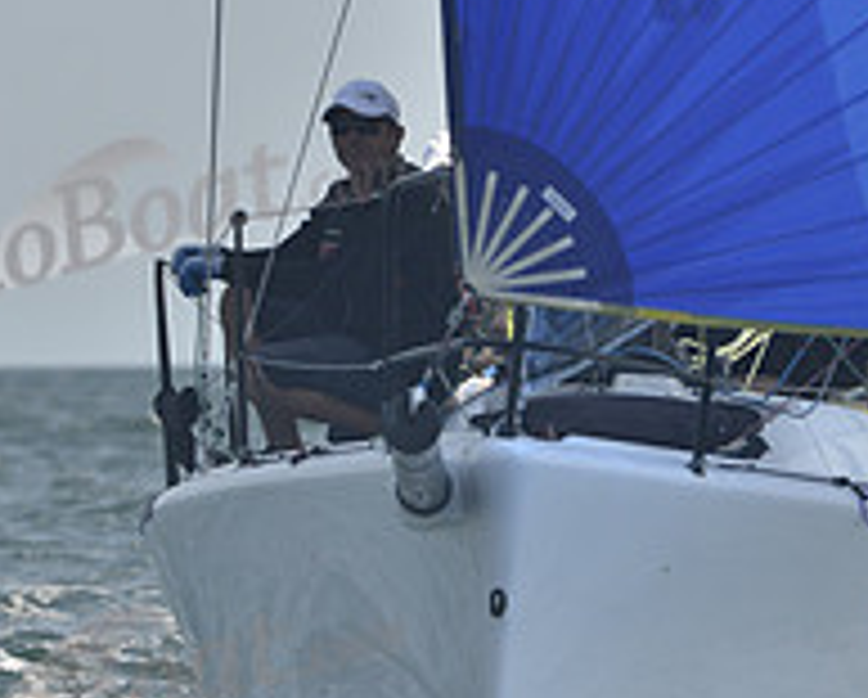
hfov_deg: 2.4
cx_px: 643
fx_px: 20300
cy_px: 403
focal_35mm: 789
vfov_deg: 2.0
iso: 280
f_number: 8
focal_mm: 280
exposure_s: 1/1000
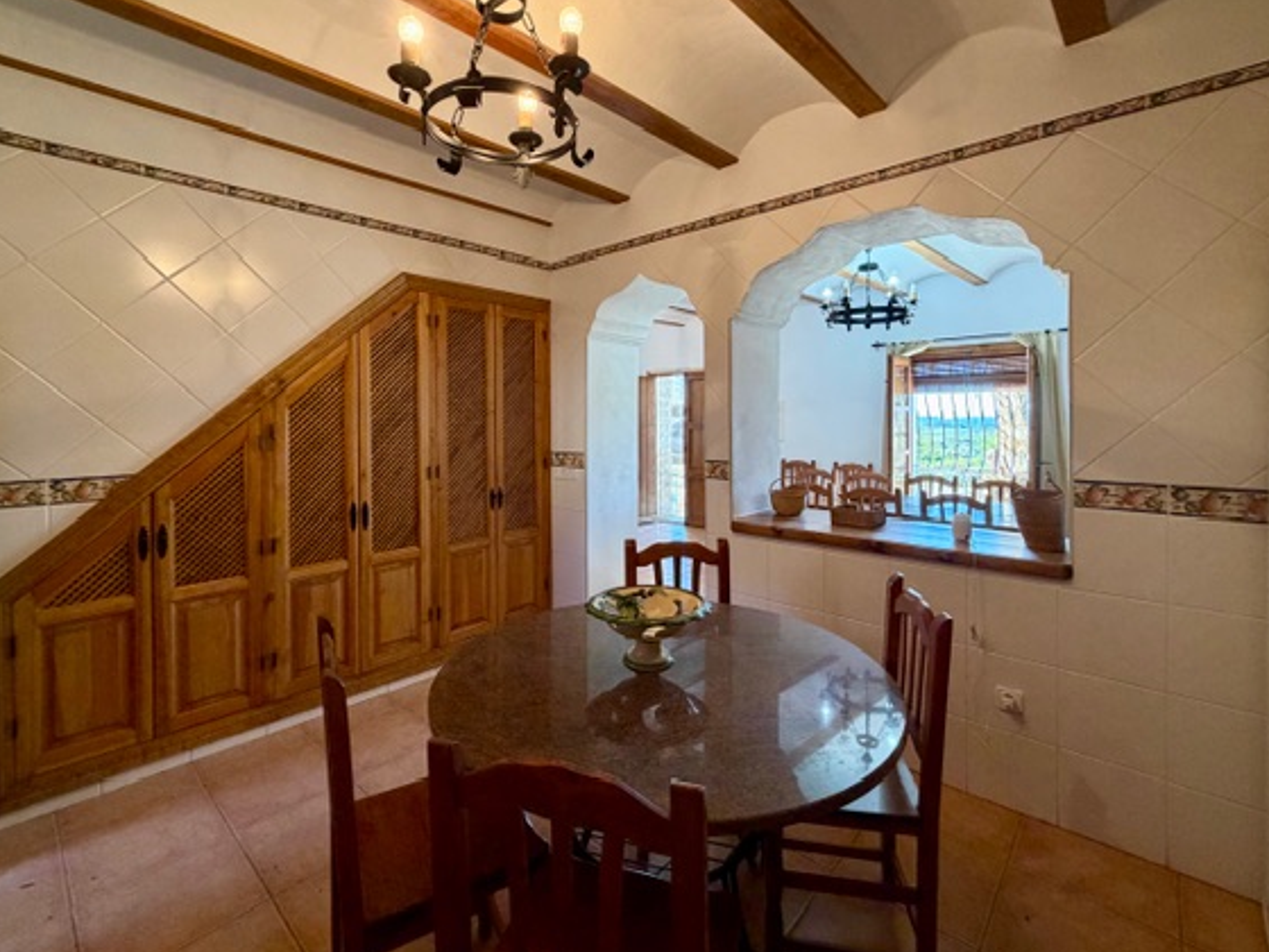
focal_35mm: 16
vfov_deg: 77.8
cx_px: 632
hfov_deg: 94.5
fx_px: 587
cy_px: 422
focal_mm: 2.22
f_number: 2.2
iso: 250
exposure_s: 1/50
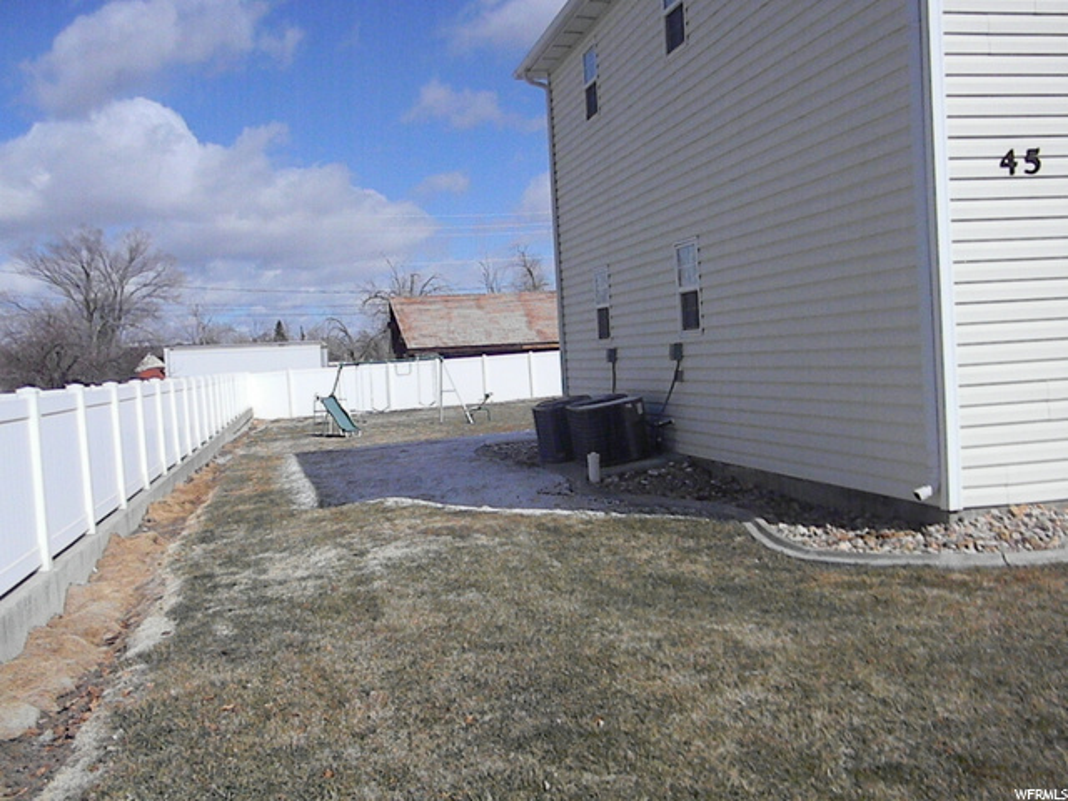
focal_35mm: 35
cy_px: 400
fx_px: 1080
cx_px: 534
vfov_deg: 40.7
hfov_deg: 52.6
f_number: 7.4
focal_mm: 6.4
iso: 658
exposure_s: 1/2841
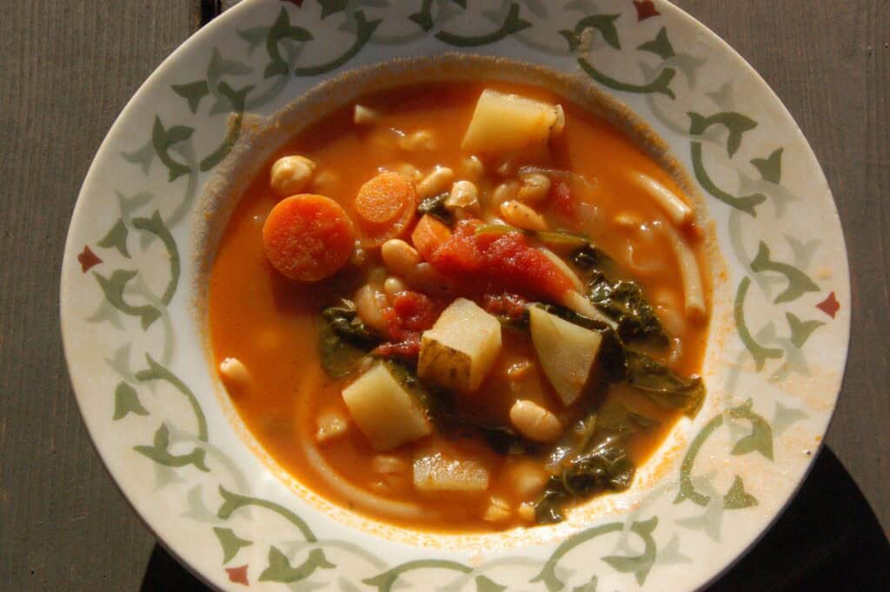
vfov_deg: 14.7
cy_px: 296
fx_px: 2297
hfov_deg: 21.9
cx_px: 445
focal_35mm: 93
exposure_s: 1/800
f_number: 16
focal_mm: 62
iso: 1600
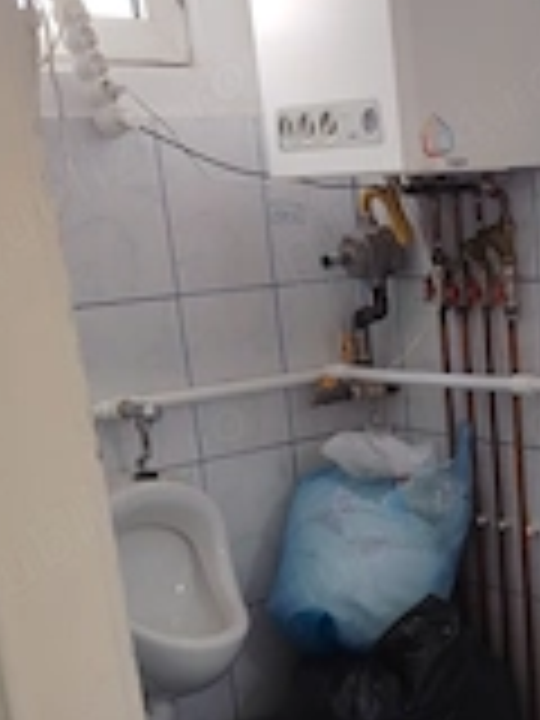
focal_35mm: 60
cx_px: 576
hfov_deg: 23.1
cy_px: 585
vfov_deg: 31.3
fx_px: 1248
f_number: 1.75
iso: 422
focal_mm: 5.25
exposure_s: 1/25
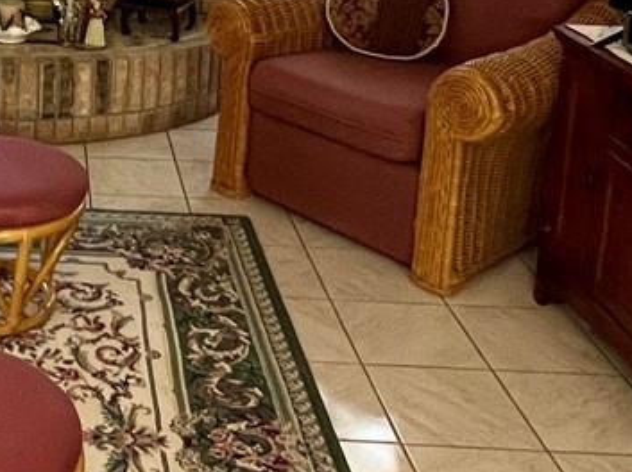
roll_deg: -1.5
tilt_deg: -10.3
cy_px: -82
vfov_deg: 22.9
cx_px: -7
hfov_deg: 30.3
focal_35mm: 59
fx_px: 1076
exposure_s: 1/60
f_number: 1.8
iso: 320
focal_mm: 1.57
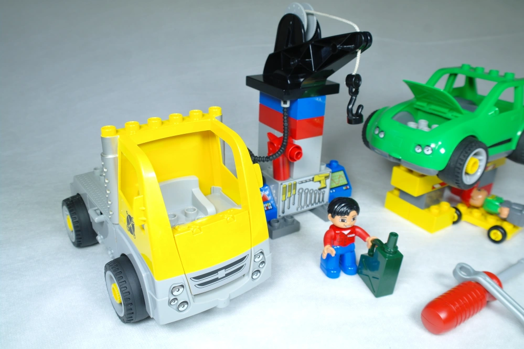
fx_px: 436
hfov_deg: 62.0
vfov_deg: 43.6
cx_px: 262
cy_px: 174
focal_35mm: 30
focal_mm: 20
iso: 100
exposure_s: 1/50
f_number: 7.1
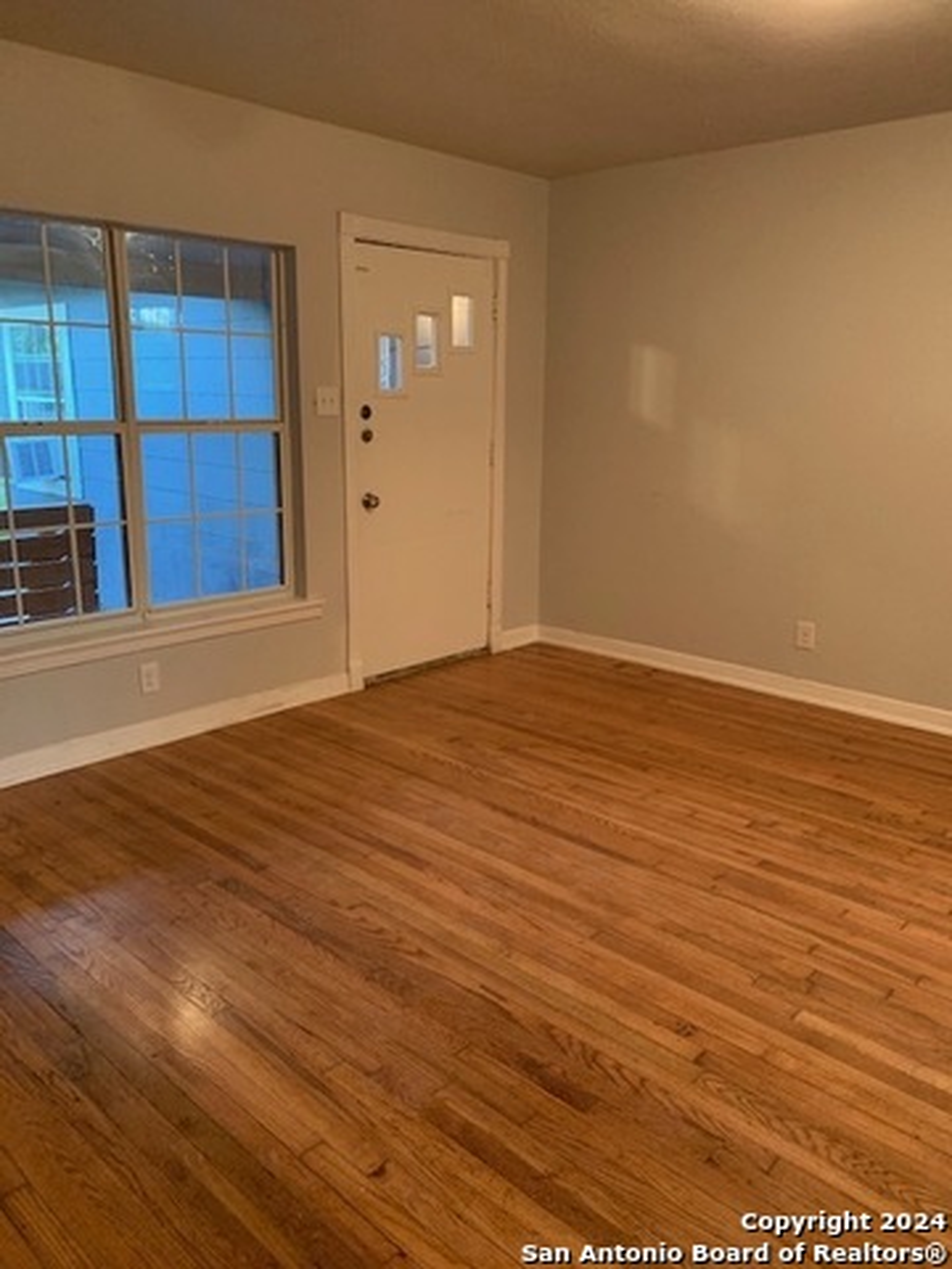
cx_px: 476
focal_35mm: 26
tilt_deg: -14.5
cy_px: 634
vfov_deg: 67.3
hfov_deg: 53.1
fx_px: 953
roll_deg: -0.9
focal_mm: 4.25
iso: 320
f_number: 1.8
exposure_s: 1/60
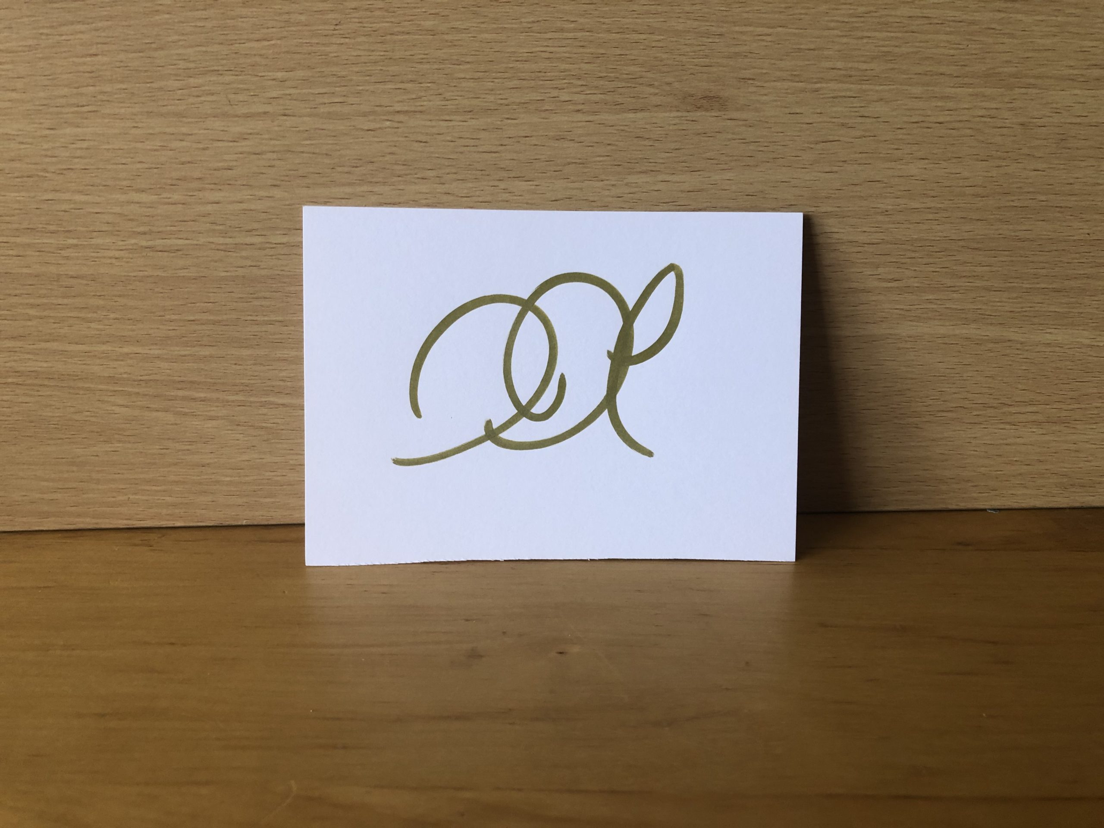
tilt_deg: -20.9
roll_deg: -0.3
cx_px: 552
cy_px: 414
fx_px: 893
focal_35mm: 28
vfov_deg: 49.7
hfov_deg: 63.4
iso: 40
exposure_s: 1/20
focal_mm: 3.99
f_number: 1.8
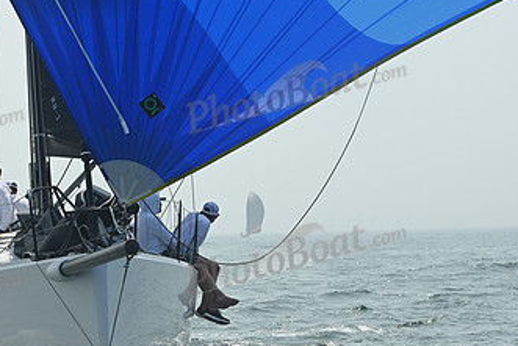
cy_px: 196
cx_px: 106
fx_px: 2519
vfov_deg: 7.9
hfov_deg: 11.7
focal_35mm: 175
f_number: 9
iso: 320
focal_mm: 100
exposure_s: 1/1250
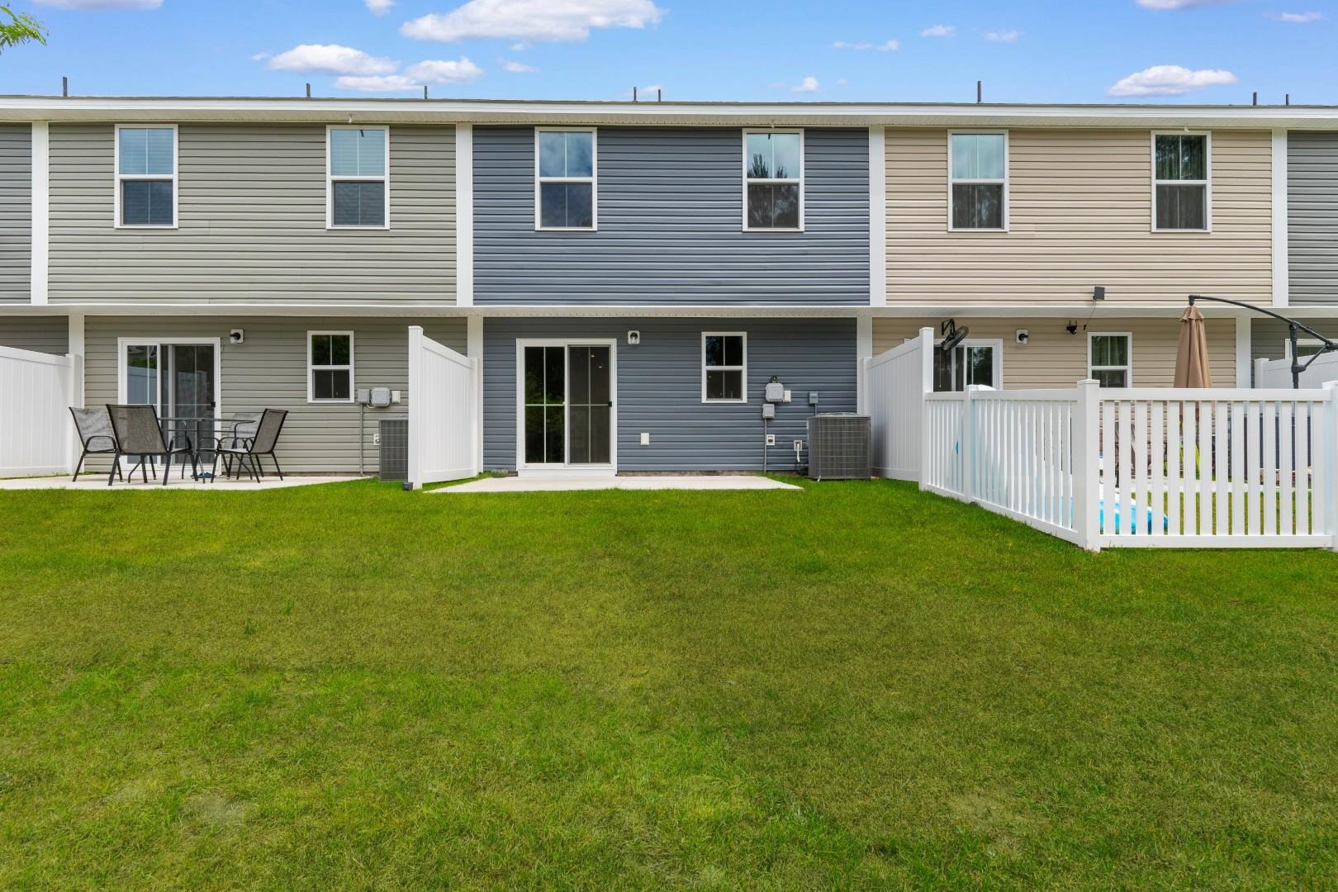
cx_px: 669
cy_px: 446
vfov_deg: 70.4
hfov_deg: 93.3
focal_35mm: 17
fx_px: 632
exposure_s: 1/320
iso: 100
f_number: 9
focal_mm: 11.5
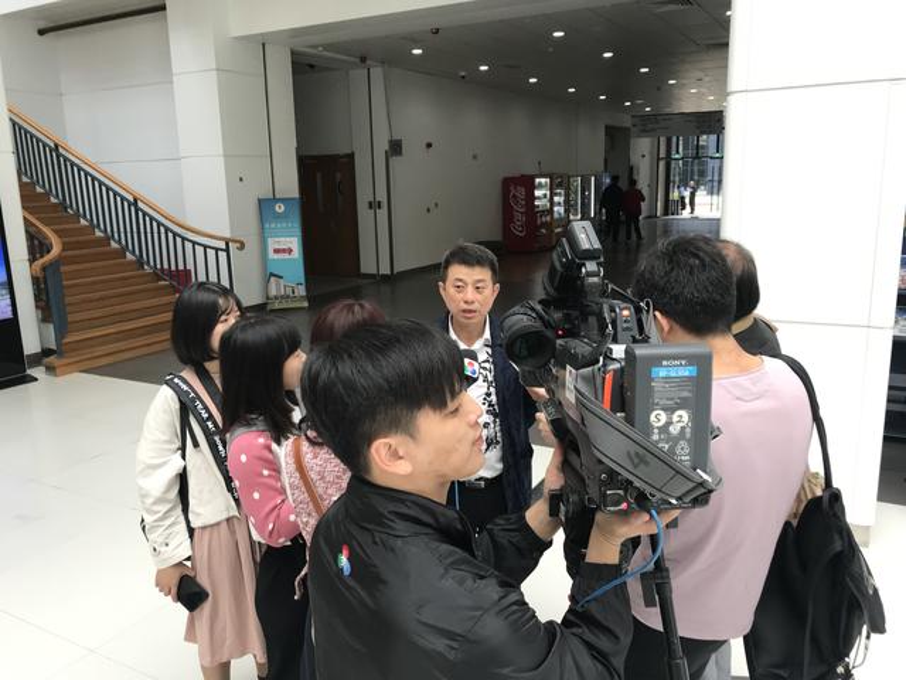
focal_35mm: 28
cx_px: 453
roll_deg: +1.6
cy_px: 340
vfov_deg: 49.7
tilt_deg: -12.7
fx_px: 733
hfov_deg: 63.4
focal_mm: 3.99
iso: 40
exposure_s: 1/100
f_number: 1.8
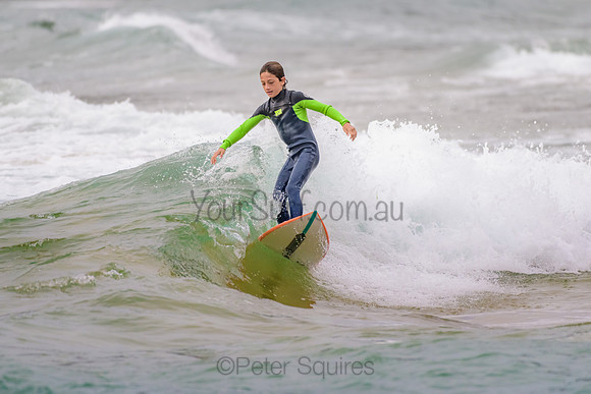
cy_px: 164
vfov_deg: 2.2
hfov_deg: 3.4
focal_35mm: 613
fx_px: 10064
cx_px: 315
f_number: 5.6
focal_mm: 500
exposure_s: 1/800
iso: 360
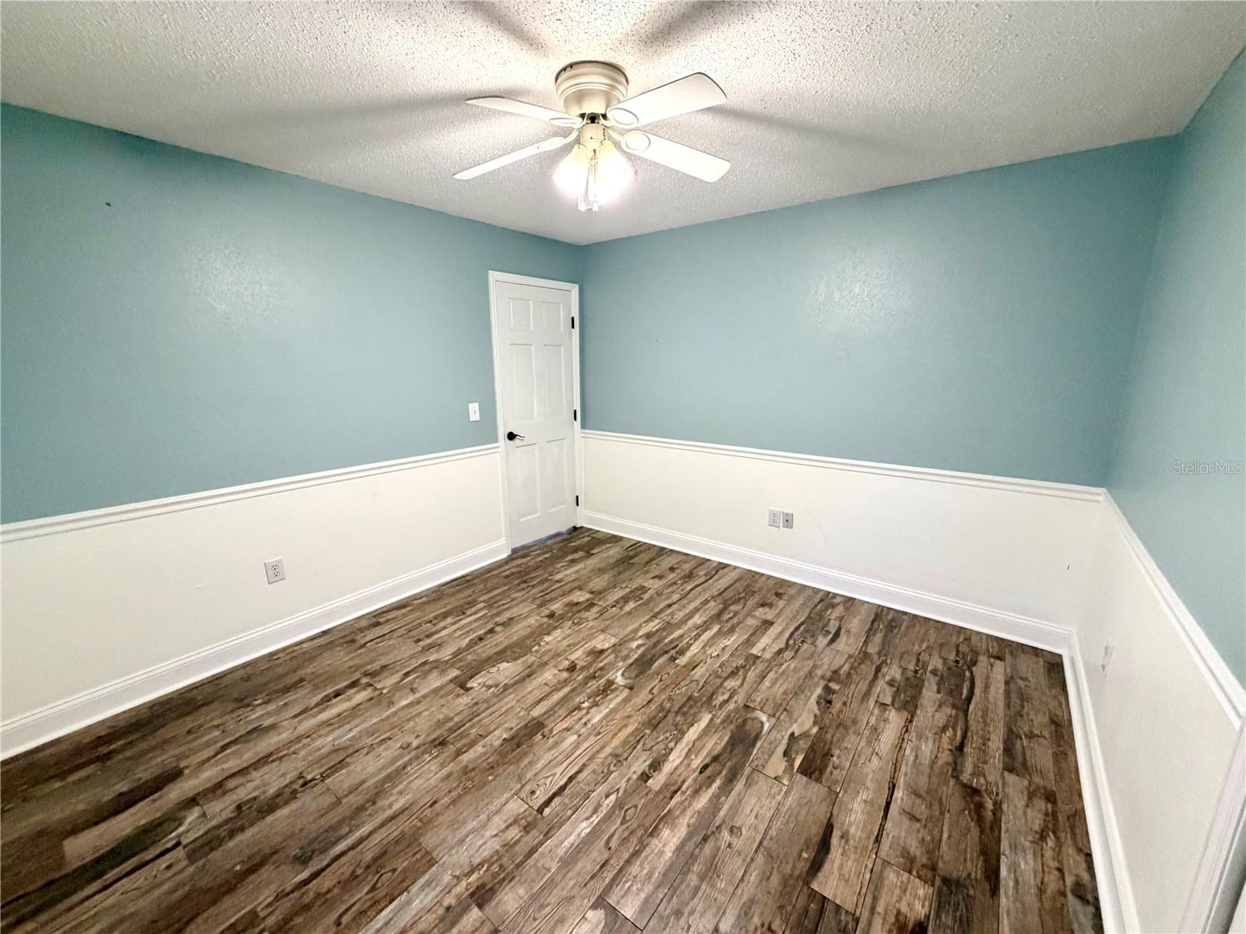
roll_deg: +0.2
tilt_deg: -11.3
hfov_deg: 102.1
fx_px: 504
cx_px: 623
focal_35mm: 14
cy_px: 467
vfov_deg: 85.7
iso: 320
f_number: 2.2
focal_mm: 2.22
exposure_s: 1/60
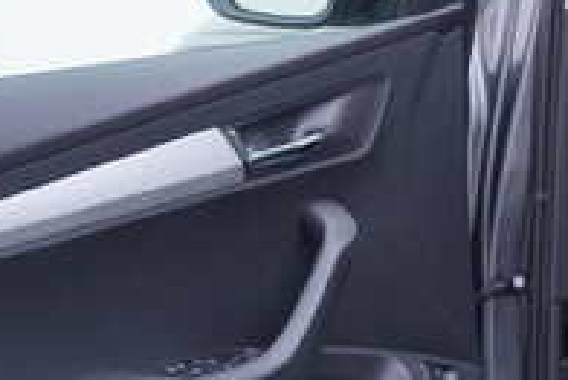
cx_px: 568
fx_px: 1595
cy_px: 170
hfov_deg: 19.6
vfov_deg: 13.6
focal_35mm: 101
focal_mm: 24
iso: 125
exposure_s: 1/40
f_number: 2.8
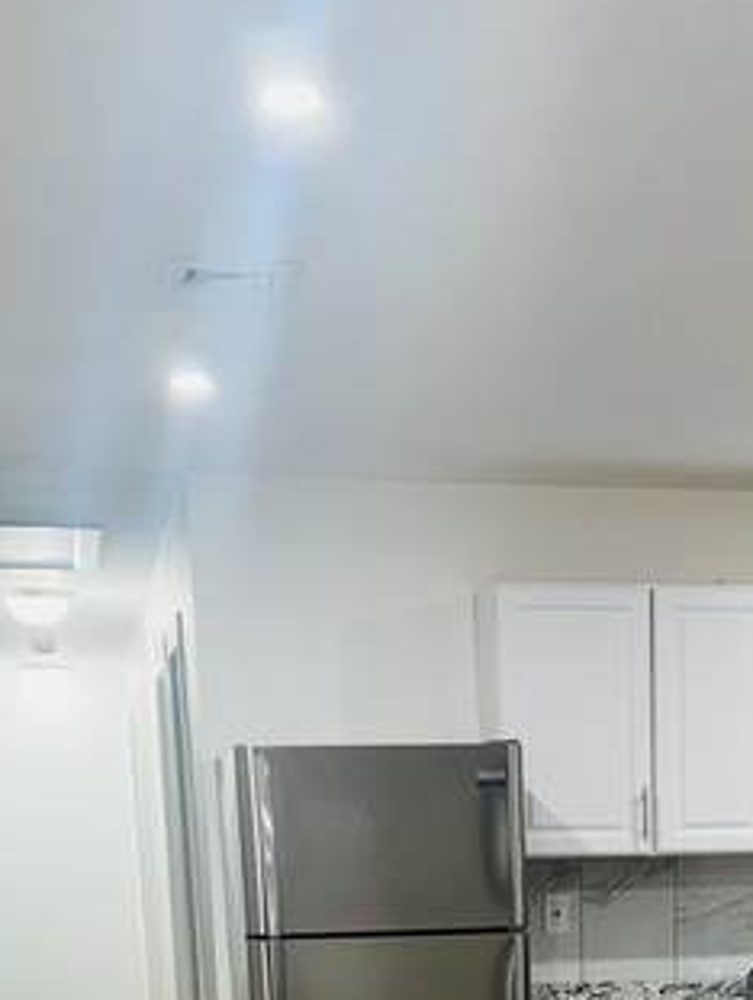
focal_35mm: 74
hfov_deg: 19.6
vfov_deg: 23.7
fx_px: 2142
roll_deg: +1.2
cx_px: 660
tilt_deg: -10.8
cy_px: 1238
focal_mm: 6.76
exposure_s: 1/27
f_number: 1.78
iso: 64
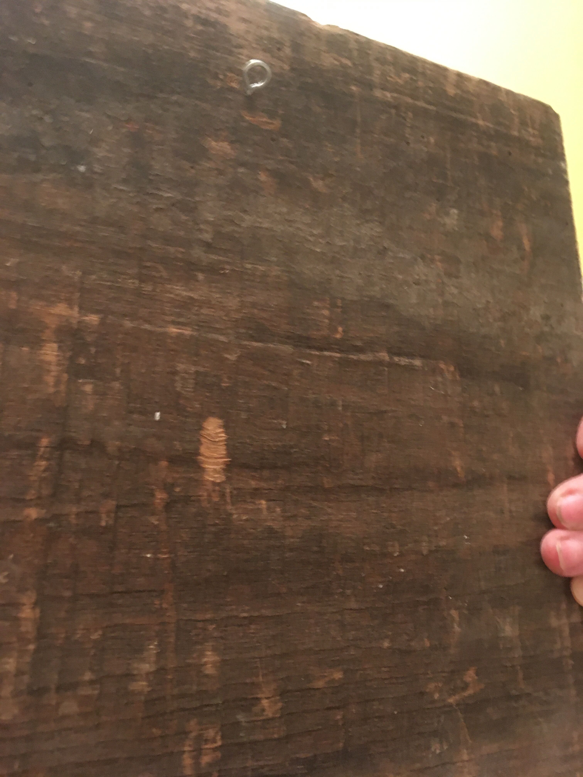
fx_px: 651
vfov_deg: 61.7
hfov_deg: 48.2
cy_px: 388
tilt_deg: -57.7
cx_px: 292
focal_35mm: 29
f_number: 2.2
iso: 400
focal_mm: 4.15
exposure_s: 1/17
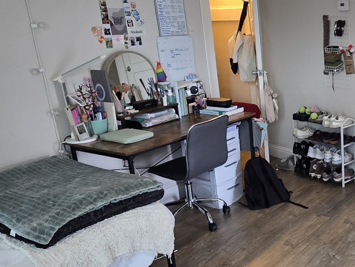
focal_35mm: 38
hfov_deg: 43.2
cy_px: 146
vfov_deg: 37.7
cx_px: 342
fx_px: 390
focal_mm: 2.2
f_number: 2.2
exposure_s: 1/60
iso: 200
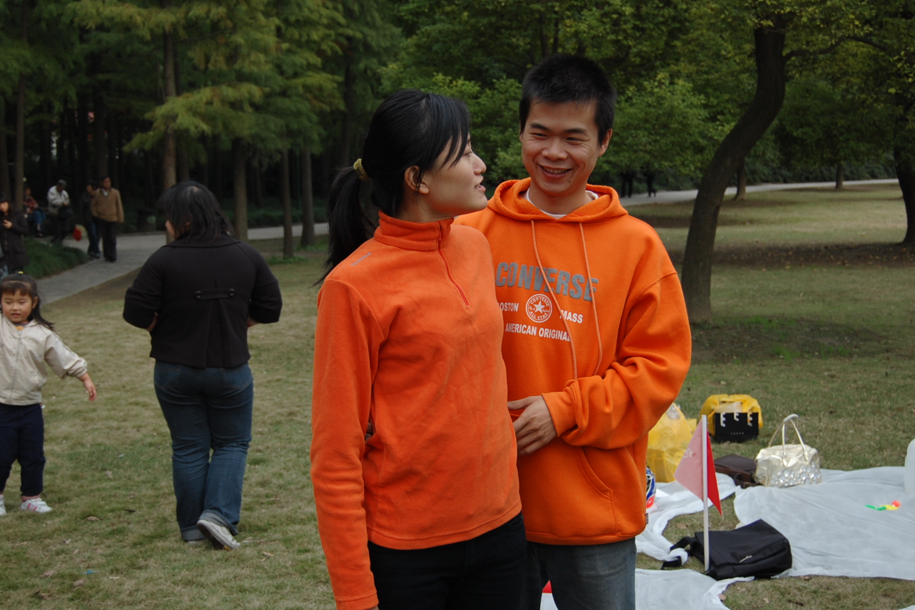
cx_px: 452
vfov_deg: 27.5
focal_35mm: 49
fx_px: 1245
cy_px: 306
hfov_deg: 40.3
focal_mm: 32
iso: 360
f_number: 4.5
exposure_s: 1/500
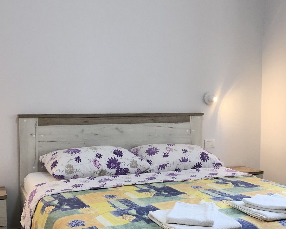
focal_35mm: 48
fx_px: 406
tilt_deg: -3.5
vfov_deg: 31.5
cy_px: 115
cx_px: 189
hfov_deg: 38.4
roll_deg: -0.3
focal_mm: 3.99
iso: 32
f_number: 1.8
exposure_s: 1/33
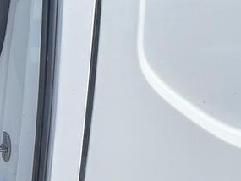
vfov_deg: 32.9
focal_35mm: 44
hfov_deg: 28.4
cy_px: 96
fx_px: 306
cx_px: -119
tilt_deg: -12.8
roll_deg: +1.5
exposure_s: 1/443
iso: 64
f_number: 2.2
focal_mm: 2.22
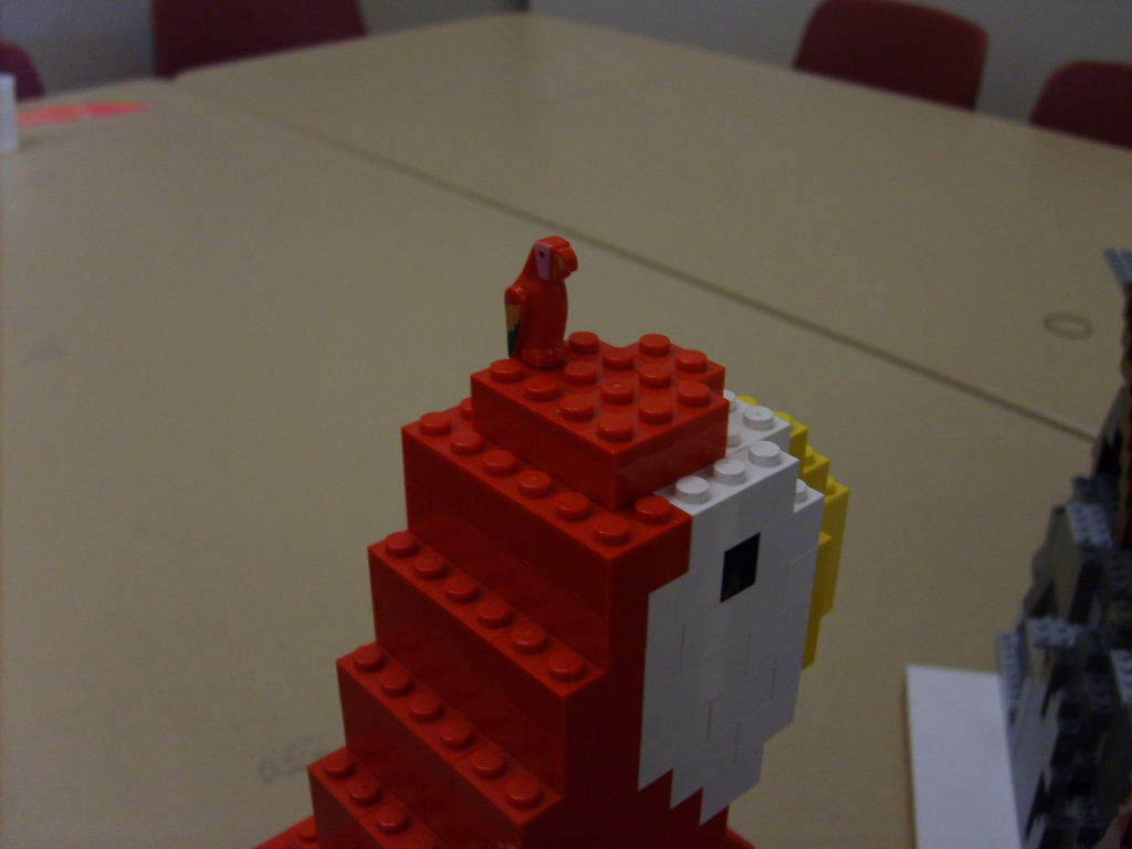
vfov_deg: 40.7
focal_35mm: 35
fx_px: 1145
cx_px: 566
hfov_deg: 52.6
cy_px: 424
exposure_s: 1/30
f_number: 2.8
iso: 100
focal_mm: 5.8
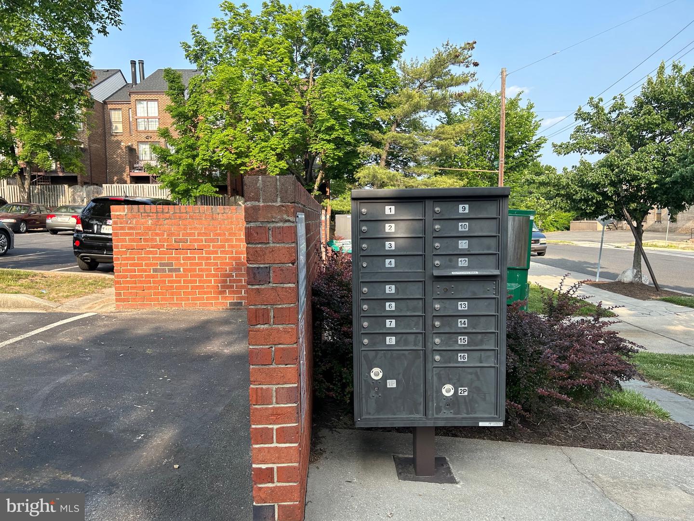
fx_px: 521
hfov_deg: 67.3
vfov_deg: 53.1
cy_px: 260
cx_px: 347
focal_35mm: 26
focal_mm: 5.7
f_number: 1.5
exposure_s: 1/1000
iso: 50
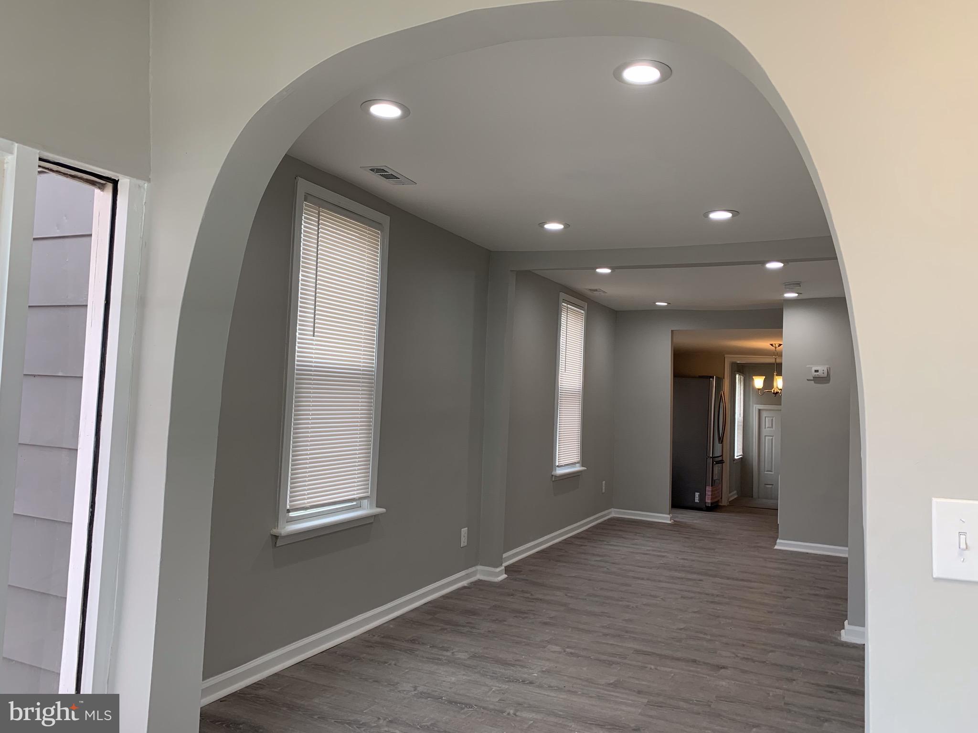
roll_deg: -2.2
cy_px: 366
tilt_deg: +3.4
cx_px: 489
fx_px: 735
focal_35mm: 26
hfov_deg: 67.3
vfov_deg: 53.1
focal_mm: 4.25
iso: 50
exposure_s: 1/120
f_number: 1.8
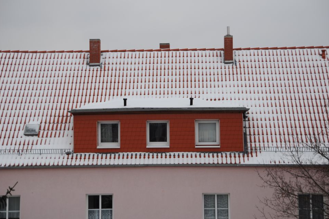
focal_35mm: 80
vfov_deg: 17.0
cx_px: 167
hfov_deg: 25.4
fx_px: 730
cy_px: 106
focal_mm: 50
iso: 200
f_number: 4
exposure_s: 1/800
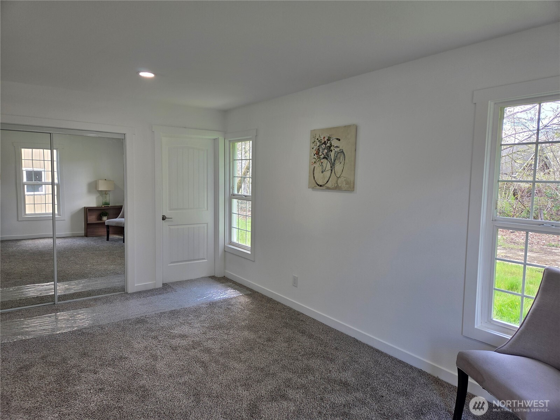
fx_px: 372
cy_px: 210
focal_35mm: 23
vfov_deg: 58.9
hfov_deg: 73.9
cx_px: 280
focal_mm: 5.4
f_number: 1.8
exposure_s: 1/120
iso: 64
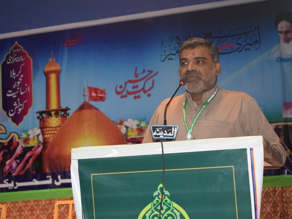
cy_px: 109
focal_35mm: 79
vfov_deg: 18.7
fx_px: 667
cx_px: 139
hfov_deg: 24.7
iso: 2200
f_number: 5.3
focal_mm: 48
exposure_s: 1/60
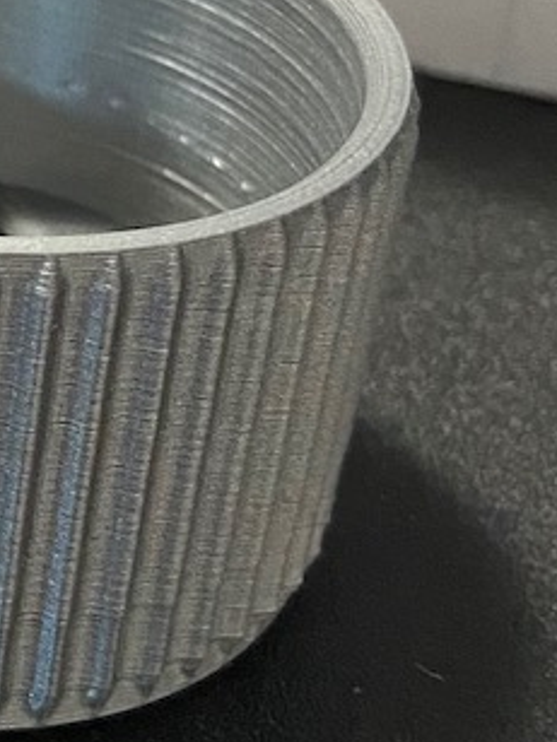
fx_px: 2317
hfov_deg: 12.2
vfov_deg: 18.1
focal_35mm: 108
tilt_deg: -31.3
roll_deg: +1.4
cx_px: -545
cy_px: 161
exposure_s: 1/33
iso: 500
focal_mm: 4.25
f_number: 1.8
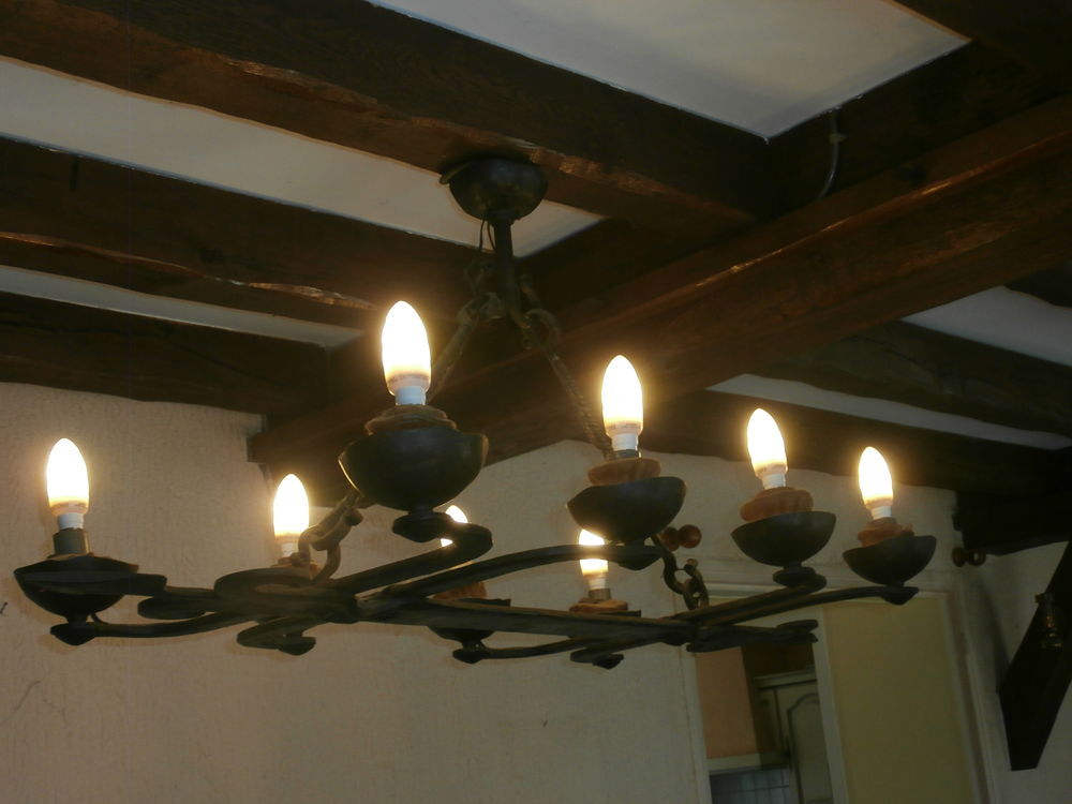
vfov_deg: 30.9
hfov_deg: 40.4
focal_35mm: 47
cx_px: 536
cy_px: 402
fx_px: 1456
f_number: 4.2
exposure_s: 1/40
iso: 200
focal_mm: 8.29
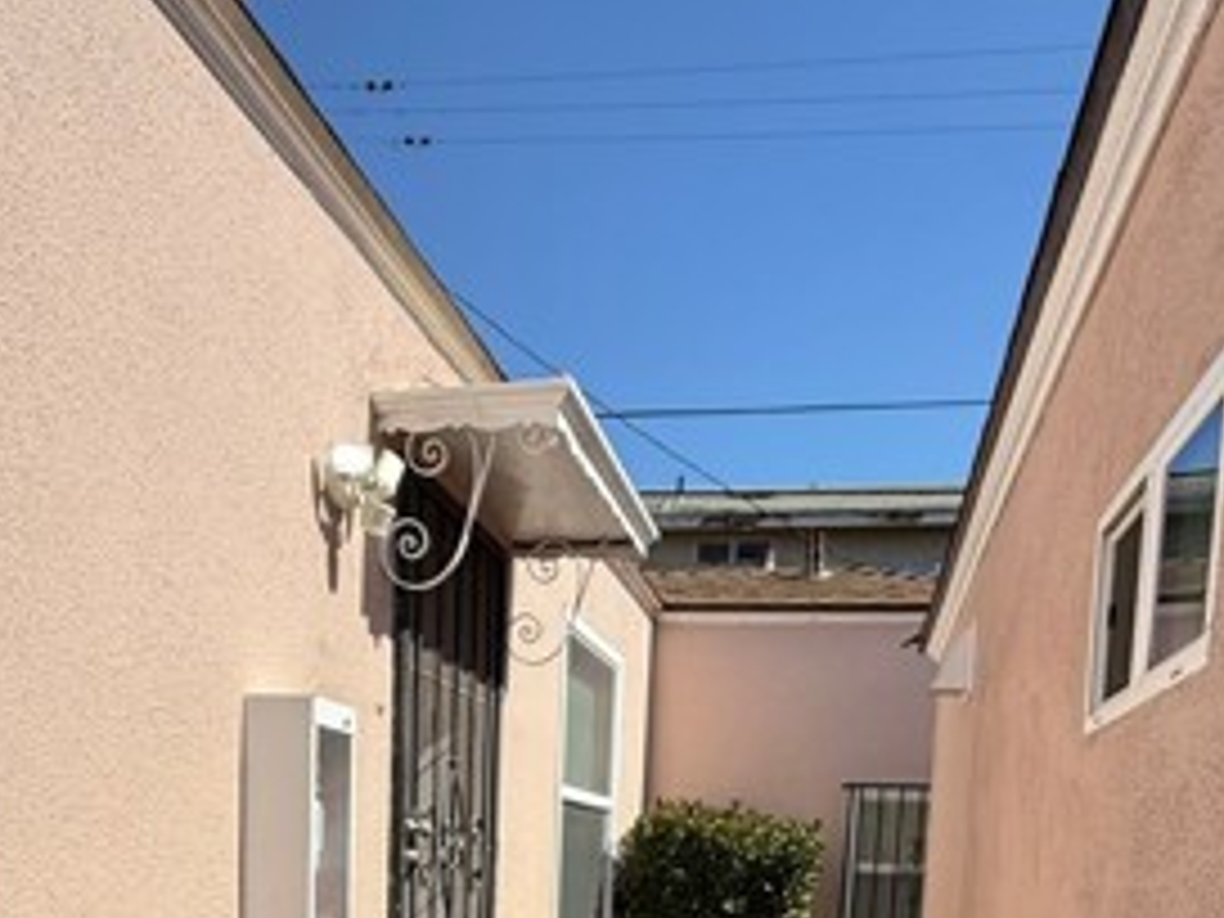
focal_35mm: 33
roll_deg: -2.1
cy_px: 994
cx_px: 590
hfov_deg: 55.3
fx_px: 1167
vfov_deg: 36.7
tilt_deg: -6.1
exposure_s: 1/1235
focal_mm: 2.22
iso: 50
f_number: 2.2
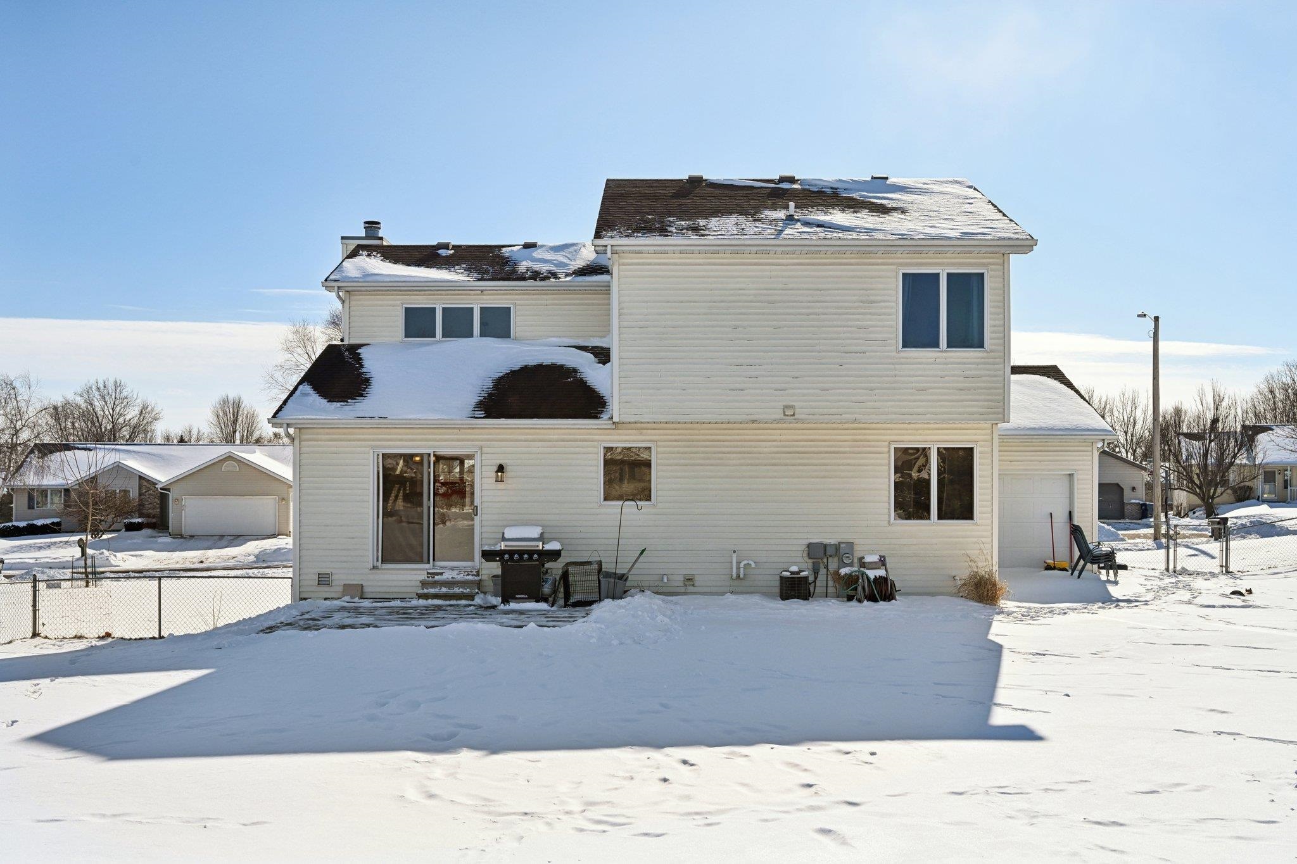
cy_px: 432
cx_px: 648
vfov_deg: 43.6
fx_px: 1081
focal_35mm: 30
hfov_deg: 61.9
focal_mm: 30
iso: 400
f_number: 8
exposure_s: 1/2500
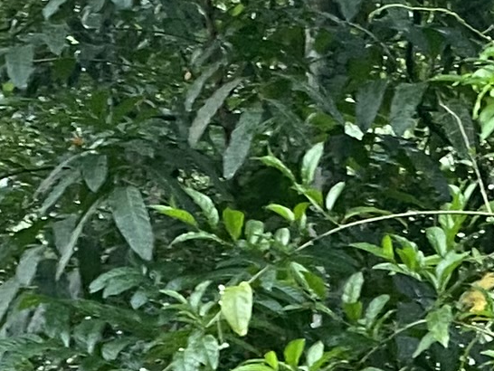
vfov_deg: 7.4
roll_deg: -0.8
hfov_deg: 10.1
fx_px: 2741
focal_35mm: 192
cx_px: 679
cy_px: 778
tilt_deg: -8.8
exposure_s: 1/60
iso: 160
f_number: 1.8
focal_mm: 4.25
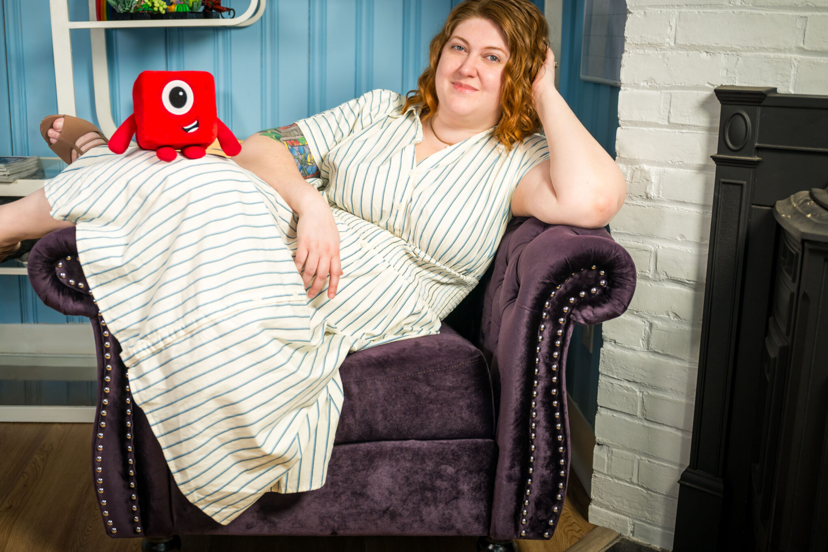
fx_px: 1012
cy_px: 258
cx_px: 335
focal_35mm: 44
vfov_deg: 30.5
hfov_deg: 44.3
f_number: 2.8
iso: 220
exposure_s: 1/160
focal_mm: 35
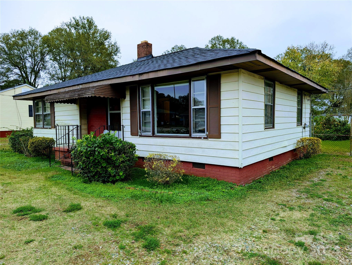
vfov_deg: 56.9
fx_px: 244
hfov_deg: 71.5
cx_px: 176
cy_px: 132
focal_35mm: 24
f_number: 1.68
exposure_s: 1/389
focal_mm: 6.9
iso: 21
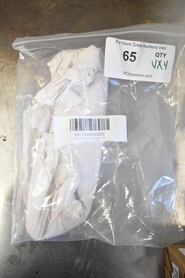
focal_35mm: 32
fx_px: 243
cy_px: 139
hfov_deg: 41.7
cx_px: 92
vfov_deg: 59.5
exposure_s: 1/80
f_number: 4.5
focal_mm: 21
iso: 1600
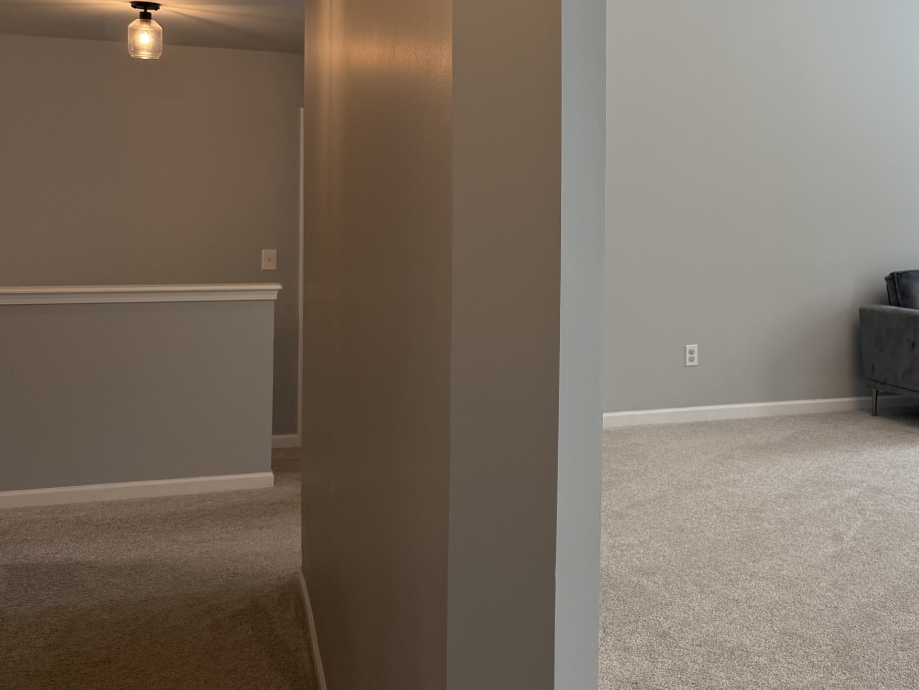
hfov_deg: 42.5
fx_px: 1115
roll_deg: -1.0
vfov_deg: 34.0
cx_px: 754
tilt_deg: -1.1
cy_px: 223
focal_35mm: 42
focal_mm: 6.76
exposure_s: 1/136
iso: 100
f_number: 1.78
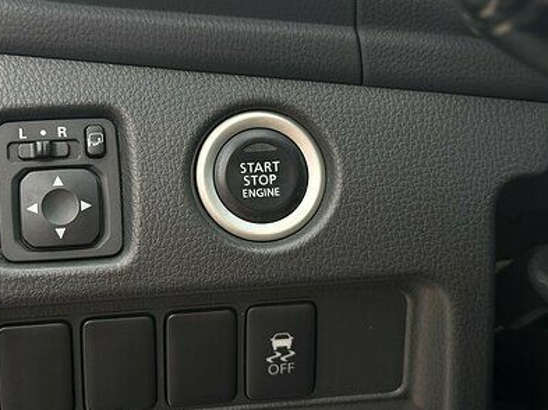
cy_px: 192
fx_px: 1060
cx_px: 209
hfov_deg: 28.9
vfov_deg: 21.9
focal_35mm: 67
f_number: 1.78
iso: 64
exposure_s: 1/574
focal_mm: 6.76
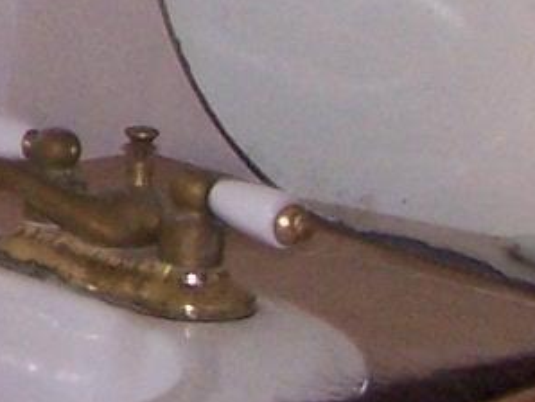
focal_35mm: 261
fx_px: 4037
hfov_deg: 7.2
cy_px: -330
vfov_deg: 5.6
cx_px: -614
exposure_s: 1/60
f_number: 2.8
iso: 140
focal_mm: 6.3
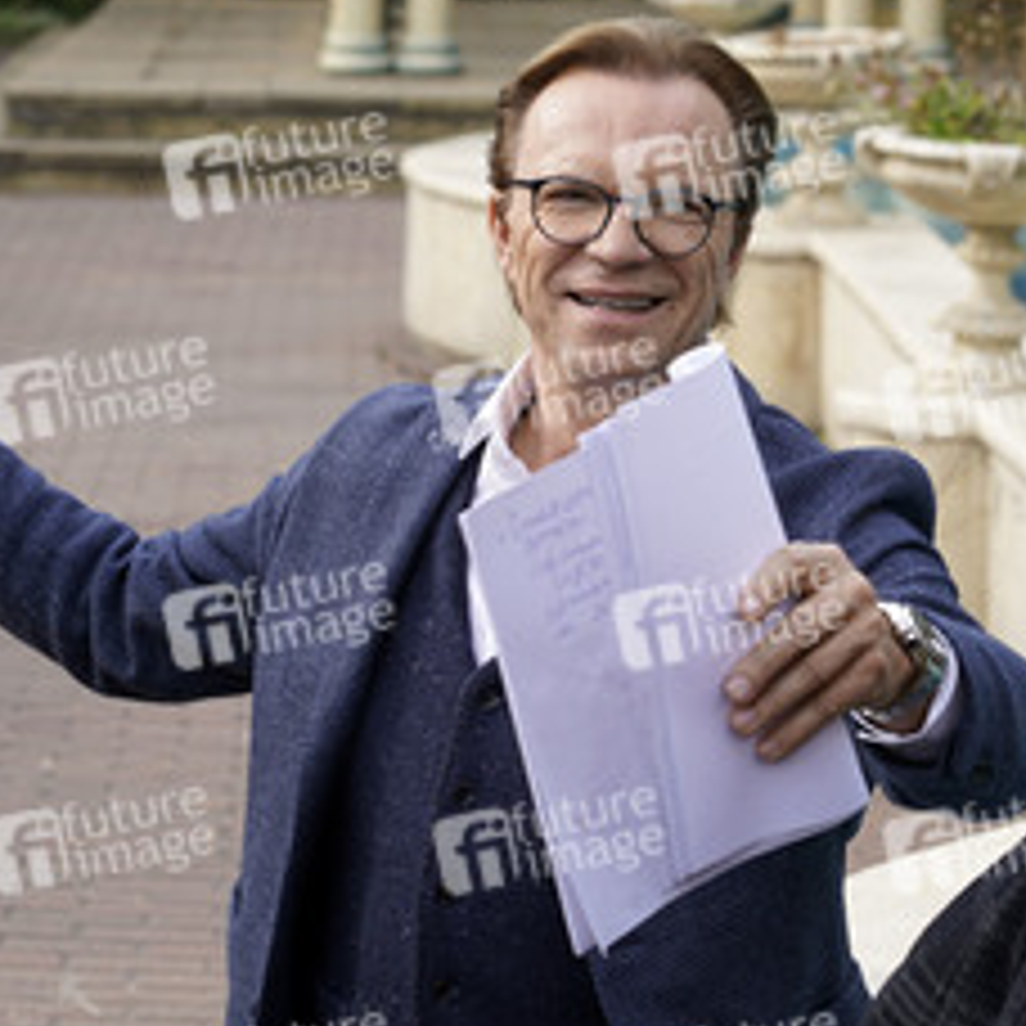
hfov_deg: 12.2
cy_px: 504
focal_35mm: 143
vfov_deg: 12.2
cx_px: 610
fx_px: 4795
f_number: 6.3
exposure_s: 1/250
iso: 200
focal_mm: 85
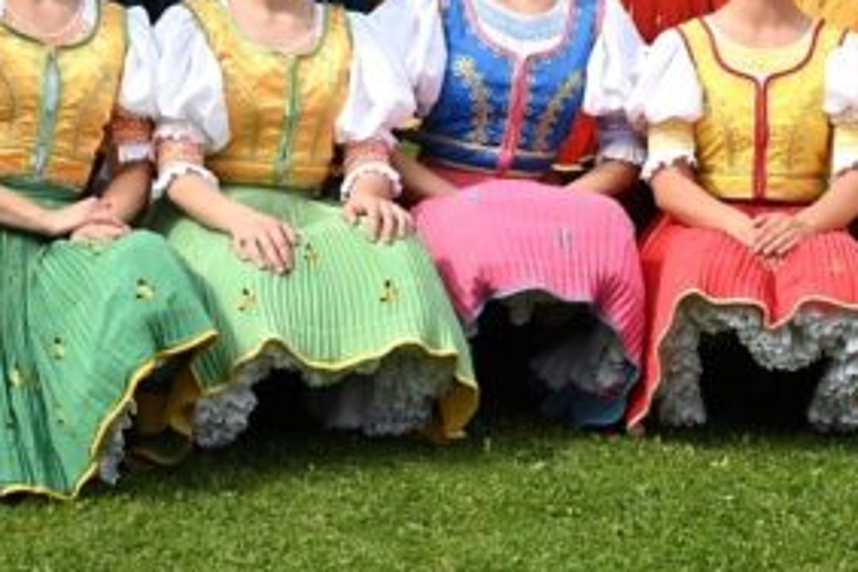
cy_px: -120
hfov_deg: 16.0
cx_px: 697
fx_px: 3027
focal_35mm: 127
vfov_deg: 10.6
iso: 200
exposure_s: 1/1600
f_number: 2.8
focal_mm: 35
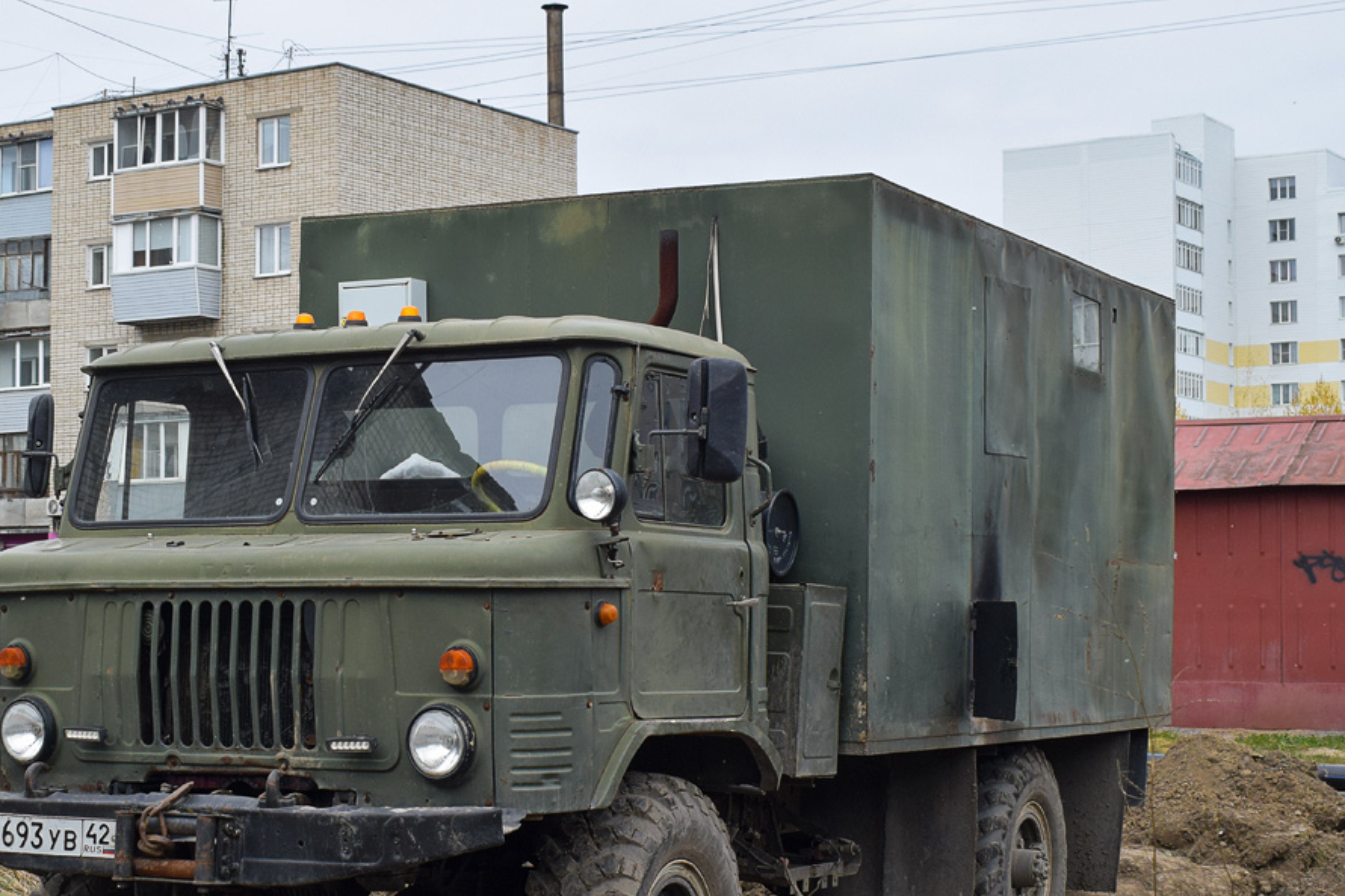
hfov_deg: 34.0
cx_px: 527
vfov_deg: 23.0
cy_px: 570
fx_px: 2192
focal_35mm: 59
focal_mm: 29
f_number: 6.3
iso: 400
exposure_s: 1/500
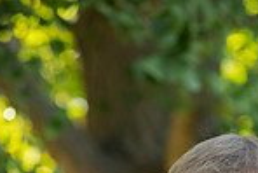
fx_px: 3379
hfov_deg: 4.4
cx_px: 237
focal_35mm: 471
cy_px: 379
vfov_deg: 2.9
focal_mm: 155
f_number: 7.1
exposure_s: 1/320
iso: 800
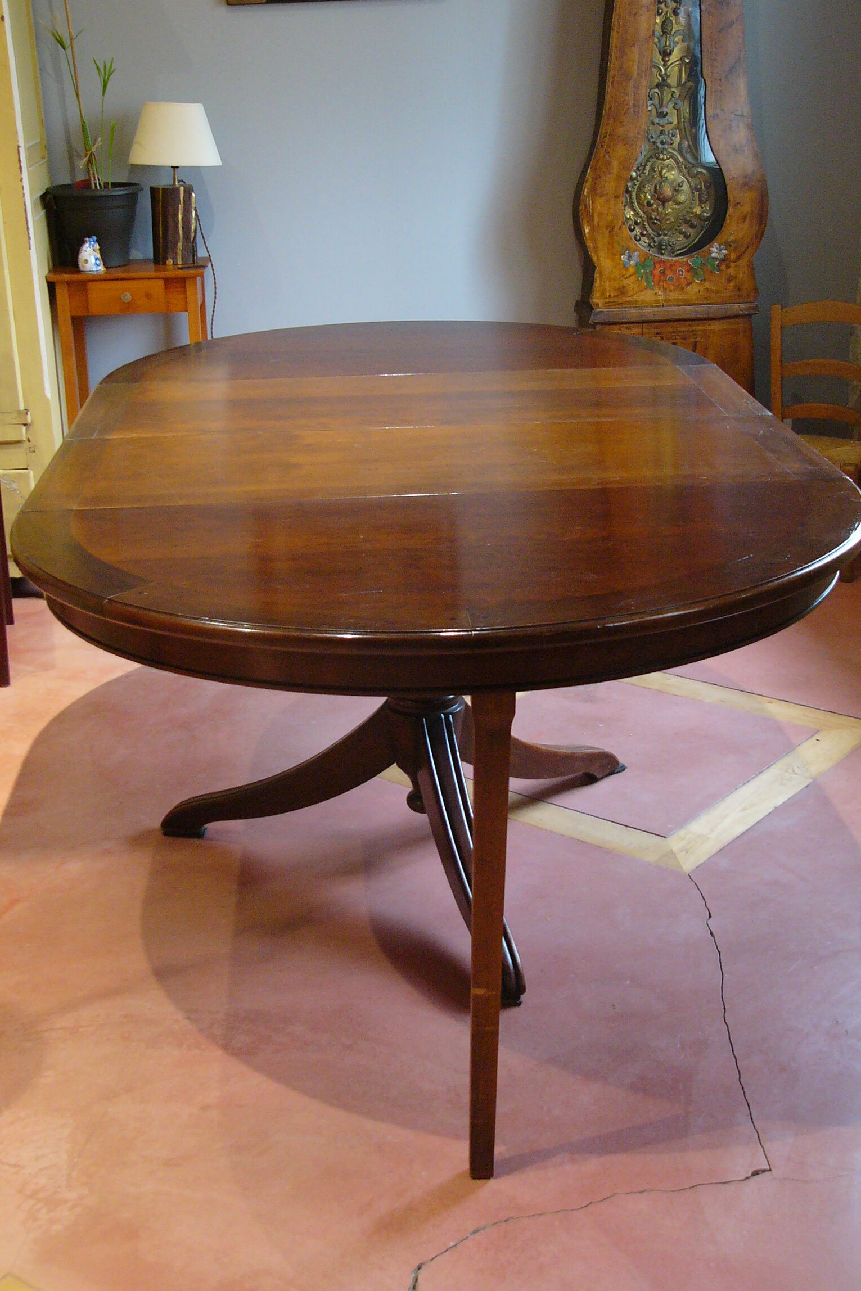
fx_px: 1722
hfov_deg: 28.1
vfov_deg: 41.1
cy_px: 644
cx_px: 432
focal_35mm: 48
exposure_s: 1/4
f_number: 2.8
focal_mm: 7.7
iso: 200
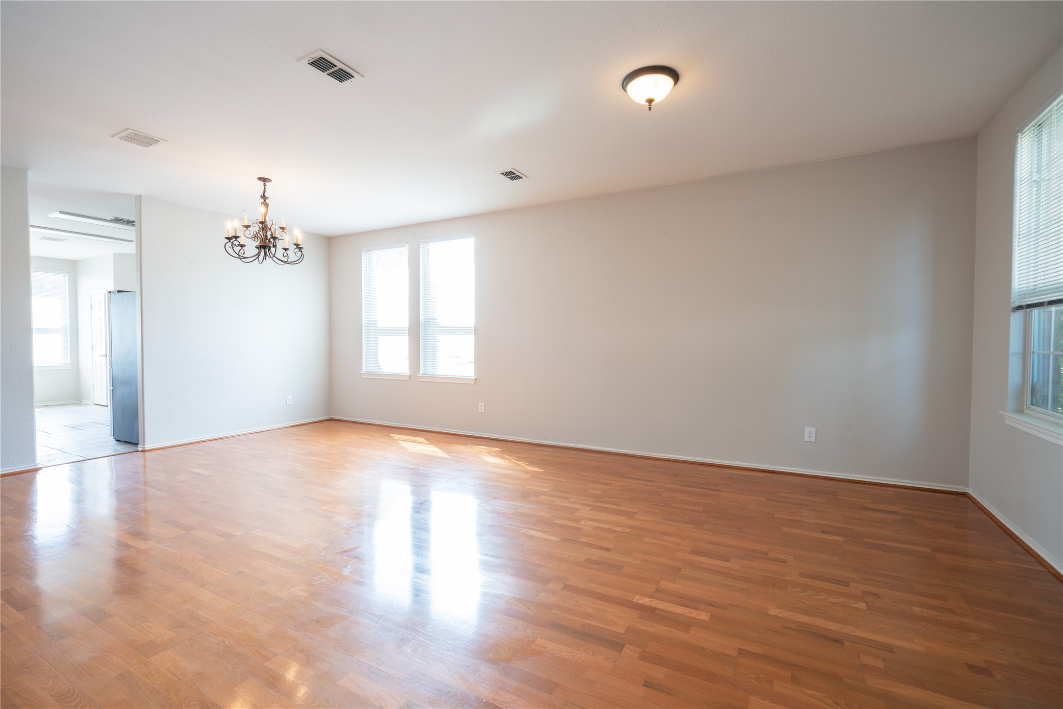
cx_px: 532
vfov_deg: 73.7
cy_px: 354
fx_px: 472
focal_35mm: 16
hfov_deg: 96.7
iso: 200
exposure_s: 1/5
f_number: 10
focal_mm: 16
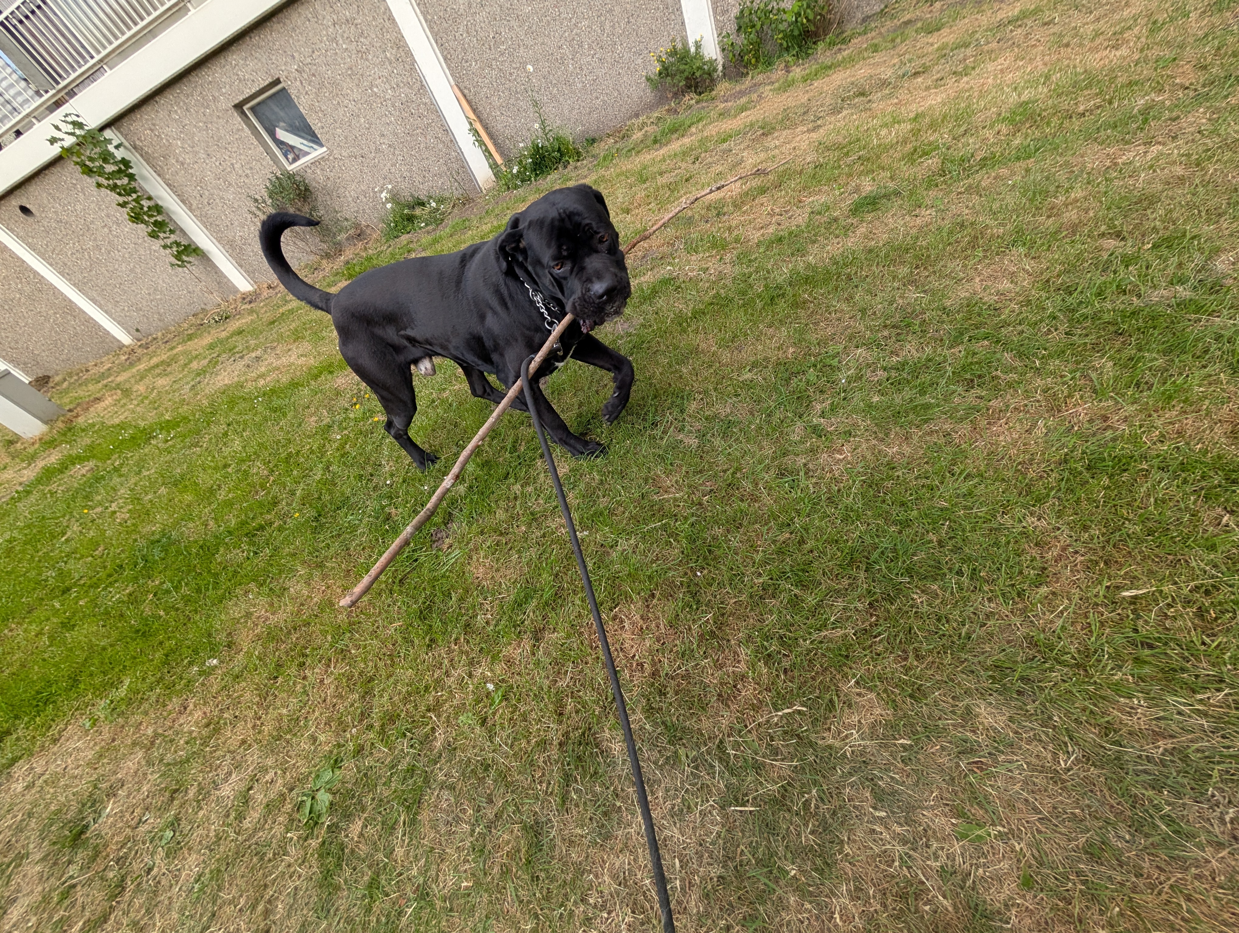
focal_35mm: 12
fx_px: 430
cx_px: 620
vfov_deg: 94.6
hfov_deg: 110.5
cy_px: 466
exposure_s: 1/527
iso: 53
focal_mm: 2.02
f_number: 1.7
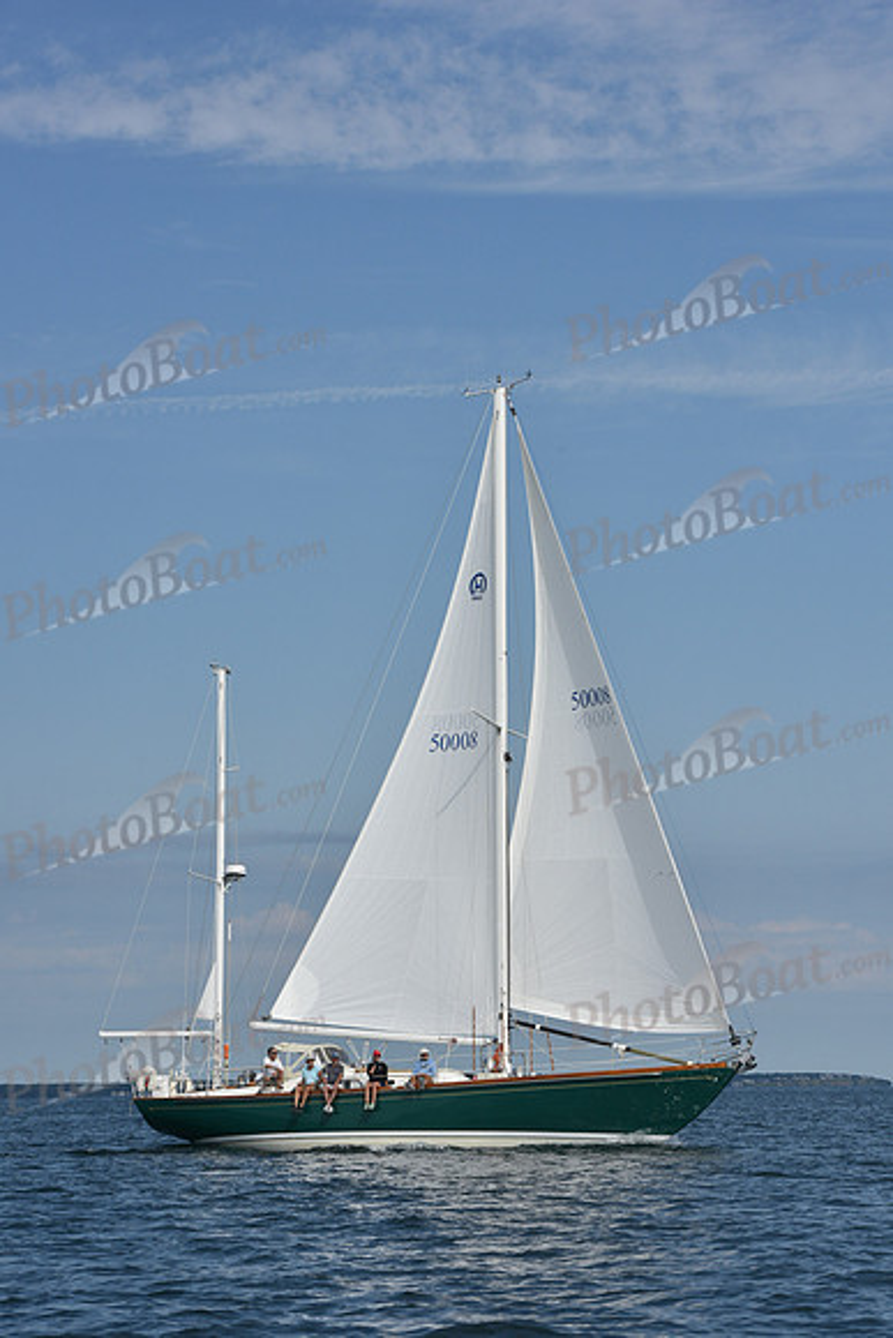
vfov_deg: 20.4
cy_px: 669
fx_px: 3718
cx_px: 446
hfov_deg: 13.7
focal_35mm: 100
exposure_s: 1/1250
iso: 320
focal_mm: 100
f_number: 11
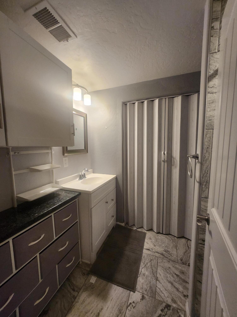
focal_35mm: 13
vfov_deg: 106.2
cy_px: 158
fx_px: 119
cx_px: 118
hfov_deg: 89.9
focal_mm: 1.74
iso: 160
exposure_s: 1/60
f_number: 2.2
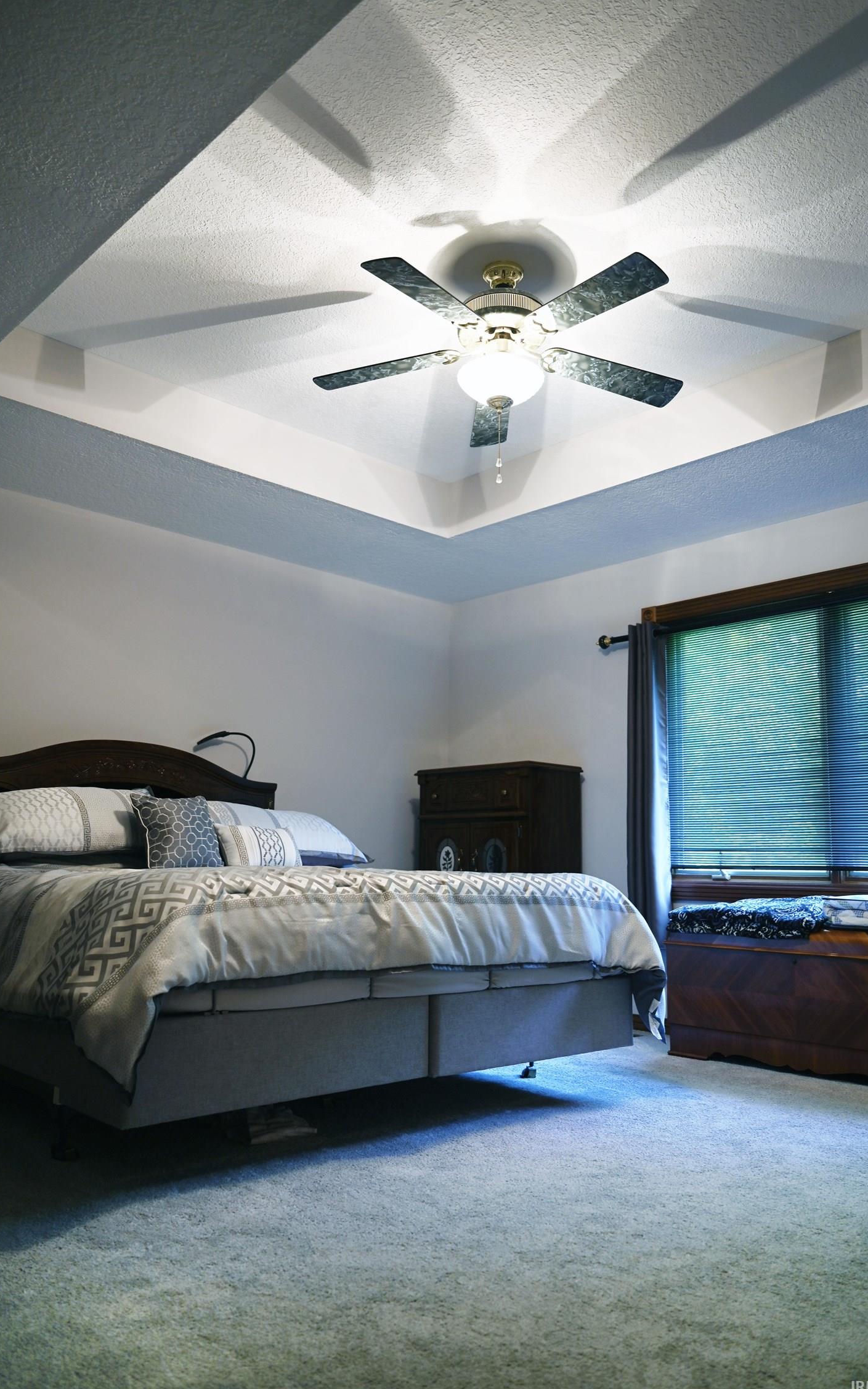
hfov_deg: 49.3
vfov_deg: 72.5
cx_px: 426
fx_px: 946
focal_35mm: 25
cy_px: 690
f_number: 2.8
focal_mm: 24
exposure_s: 1/25
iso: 200
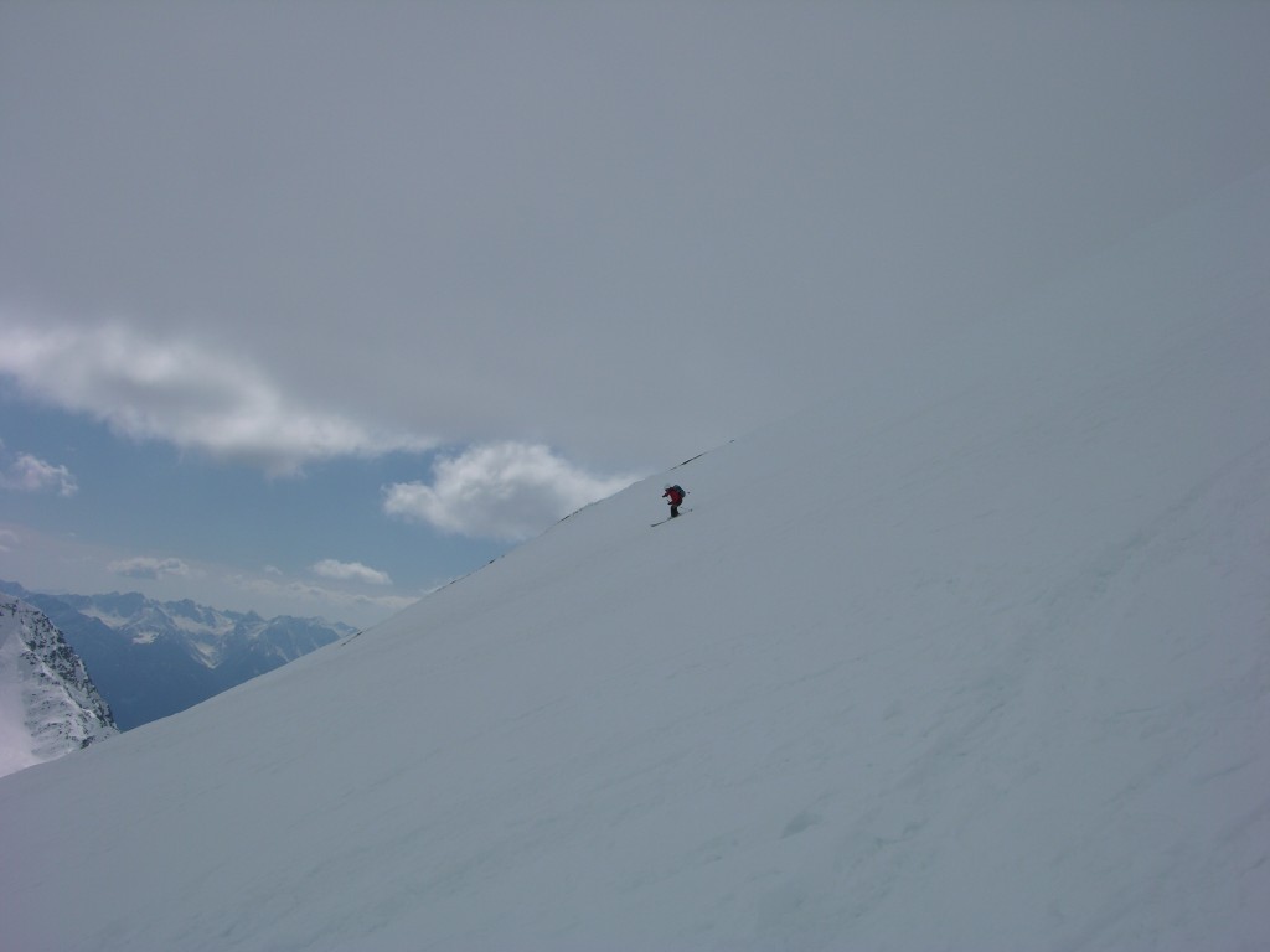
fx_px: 1284
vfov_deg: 40.7
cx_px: 635
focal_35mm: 35
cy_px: 476
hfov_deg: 52.6
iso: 50
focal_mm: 8.9
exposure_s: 1/920
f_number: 8
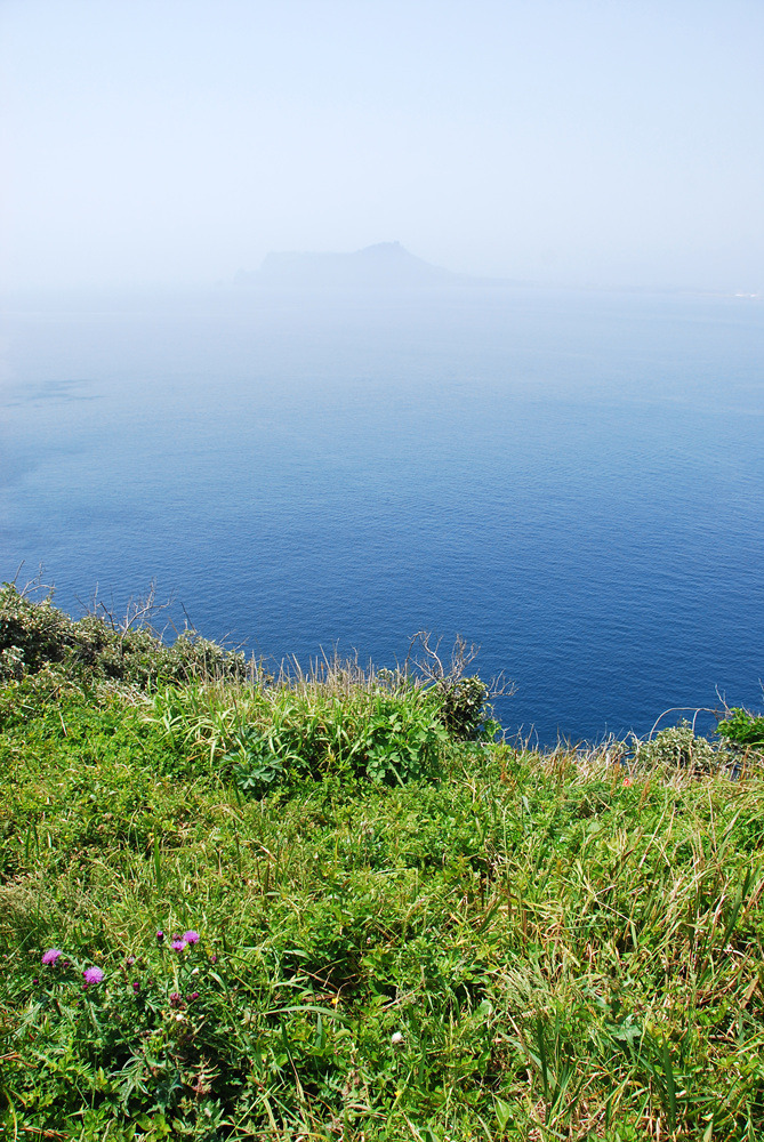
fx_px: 857
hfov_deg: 48.0
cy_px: 571
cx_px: 382
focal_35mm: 27
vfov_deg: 67.3
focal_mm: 18
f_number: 8
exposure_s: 1/250
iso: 200
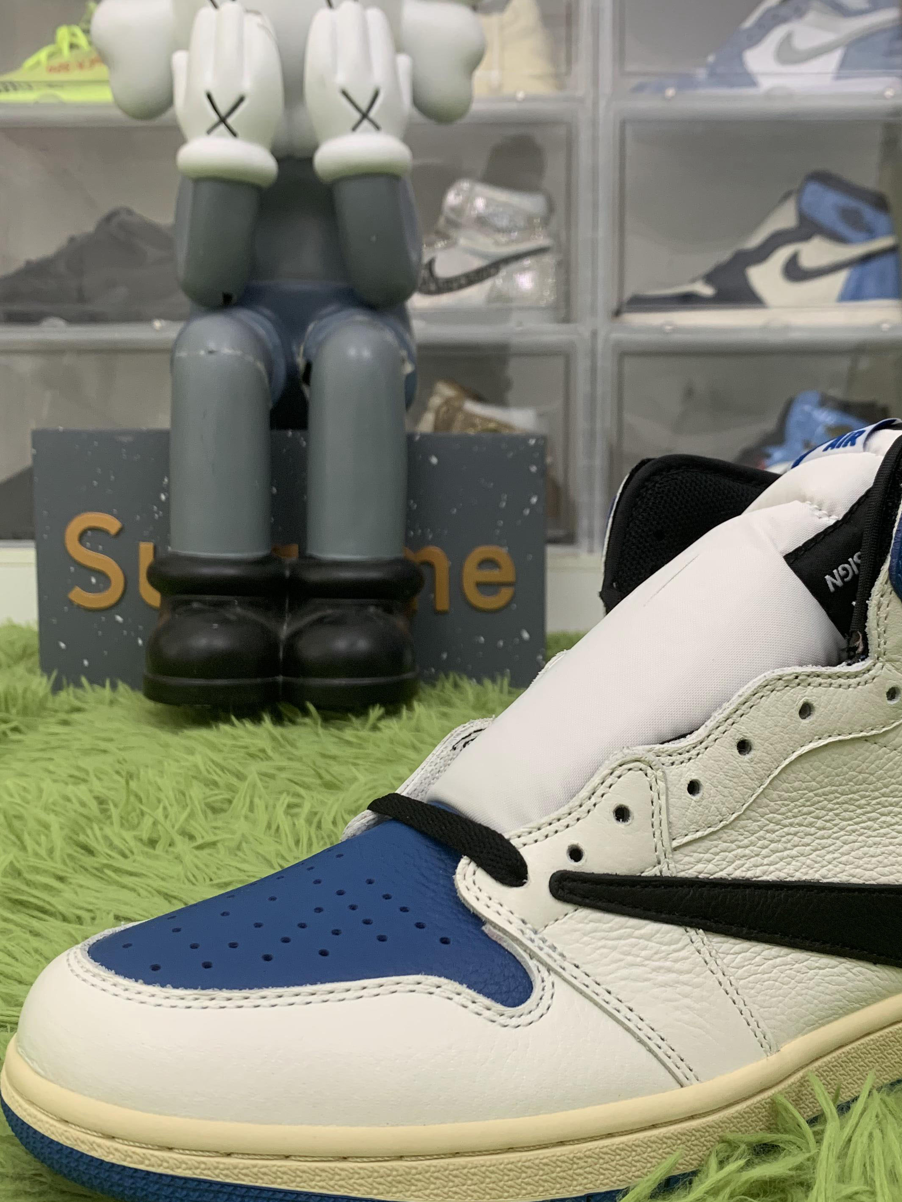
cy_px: 651
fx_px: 1285
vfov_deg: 50.1
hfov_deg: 38.6
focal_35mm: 37
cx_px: 526
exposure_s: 1/75
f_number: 1.8
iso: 100
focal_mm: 4.25
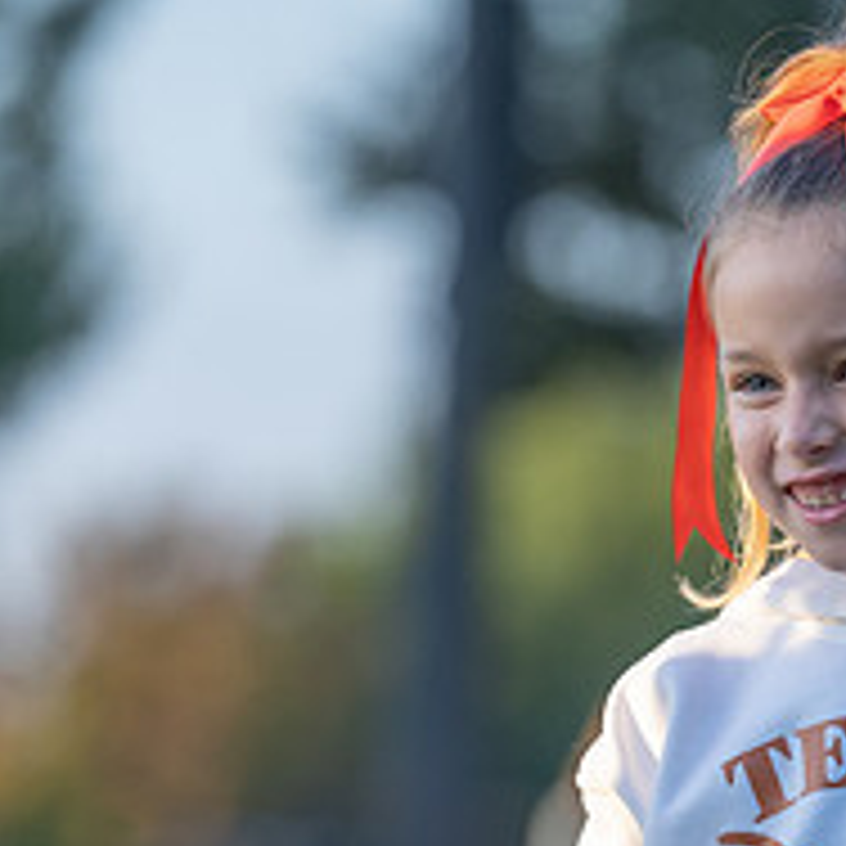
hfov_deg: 4.0
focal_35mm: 440
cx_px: 840
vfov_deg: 4.0
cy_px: 806
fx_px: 12166
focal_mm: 141
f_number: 2.8
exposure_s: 1/640
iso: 160
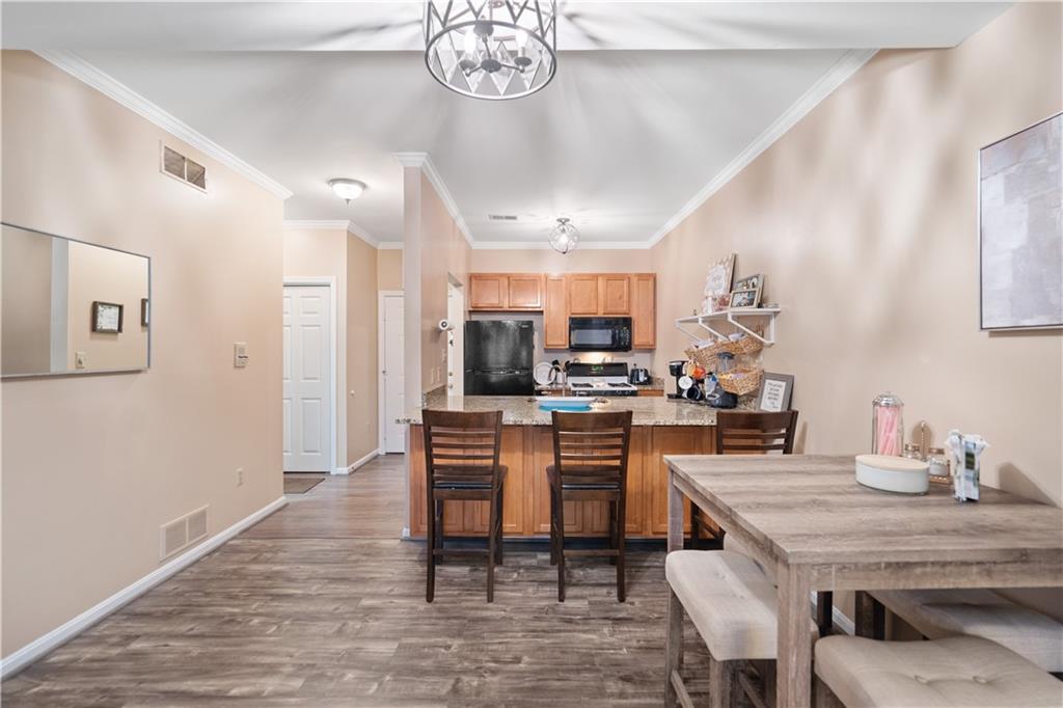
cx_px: 532
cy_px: 354
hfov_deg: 96.8
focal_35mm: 16
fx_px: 472
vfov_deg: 73.7
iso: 640
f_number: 2.8
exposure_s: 1/30
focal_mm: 16
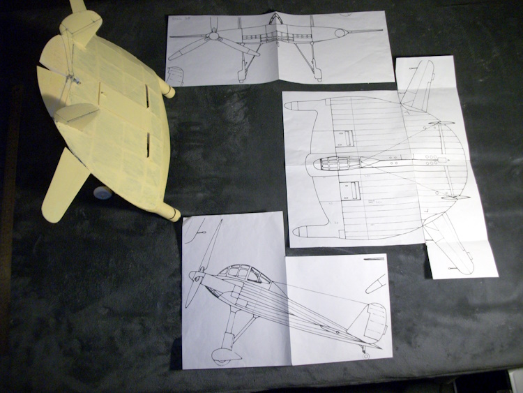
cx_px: 262
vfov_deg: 44.2
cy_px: 196
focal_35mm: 32
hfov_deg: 56.8
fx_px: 484
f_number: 2.9
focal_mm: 5.7
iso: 160
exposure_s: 1/60
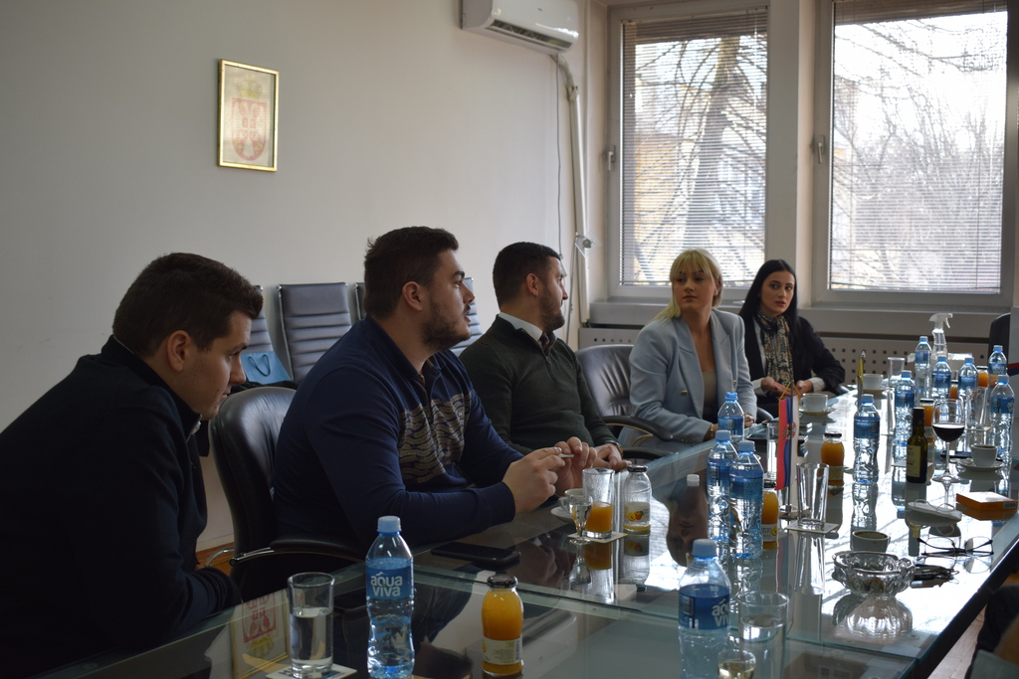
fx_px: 1189
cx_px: 510
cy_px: 340
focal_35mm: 42
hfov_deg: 46.4
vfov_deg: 31.9
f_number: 5
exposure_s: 1/100
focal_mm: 28
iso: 400
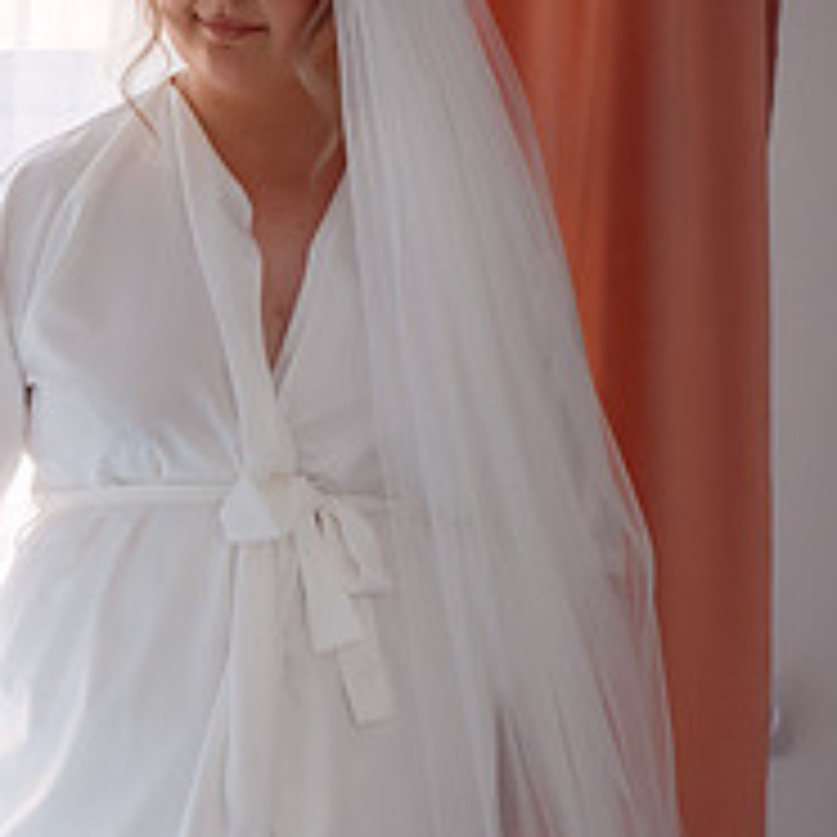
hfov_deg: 13.4
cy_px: 384
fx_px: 3447
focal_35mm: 126
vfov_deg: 13.8
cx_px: -214
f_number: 5.6
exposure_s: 1/125
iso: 800
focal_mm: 45
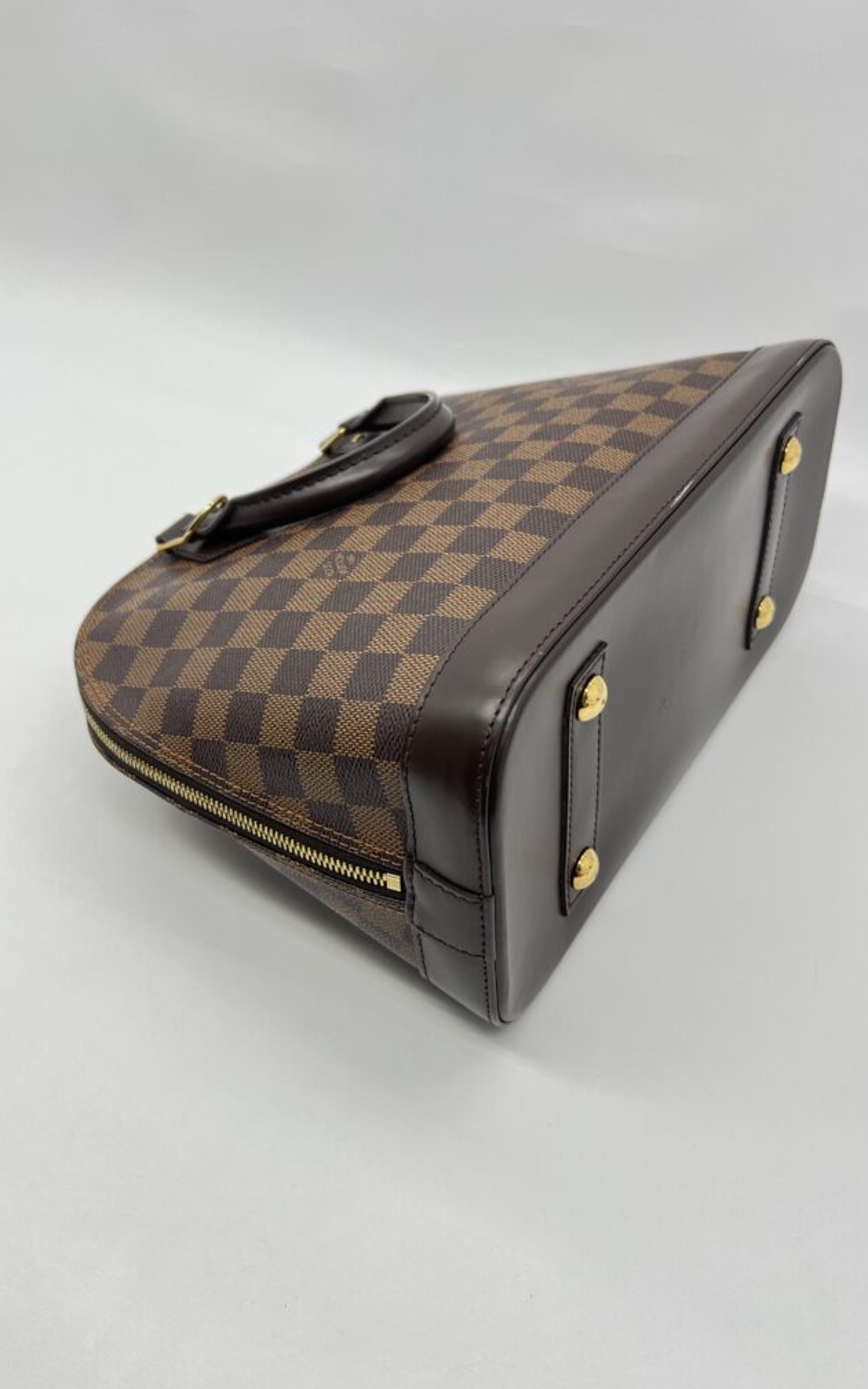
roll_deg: -3.8
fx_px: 1060
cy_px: 688
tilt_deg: -41.3
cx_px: 446
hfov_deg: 44.5
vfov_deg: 66.5
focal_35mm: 28
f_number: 1.5
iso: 32
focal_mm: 5.7
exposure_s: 1/104
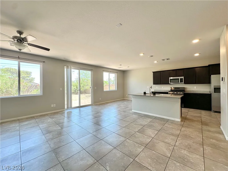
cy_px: 86
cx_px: 114
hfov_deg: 102.1
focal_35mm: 14
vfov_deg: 85.7
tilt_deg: +0.1
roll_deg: +0.2
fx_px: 92
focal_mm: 2.22
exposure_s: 1/120
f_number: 2.2
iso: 50
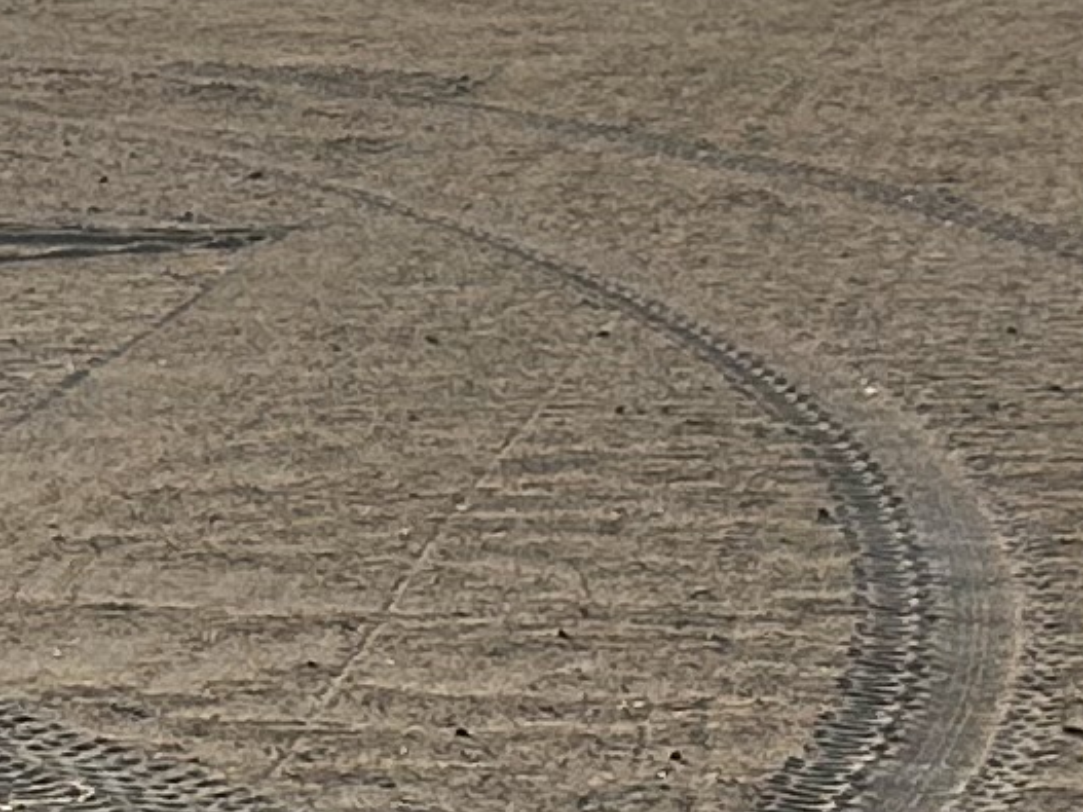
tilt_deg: -11.4
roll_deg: +0.5
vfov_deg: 7.4
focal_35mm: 199
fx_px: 6225
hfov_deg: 9.4
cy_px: 981
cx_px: -892
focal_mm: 5.7
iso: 50
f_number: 1.5
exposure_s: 1/3831
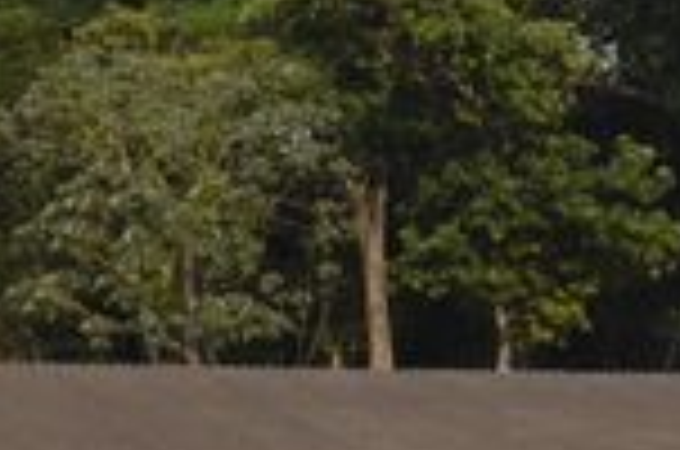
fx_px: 5252
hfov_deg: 7.1
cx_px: 1428
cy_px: 596
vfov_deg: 4.9
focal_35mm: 279
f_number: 8
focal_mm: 35
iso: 140
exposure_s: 1/250
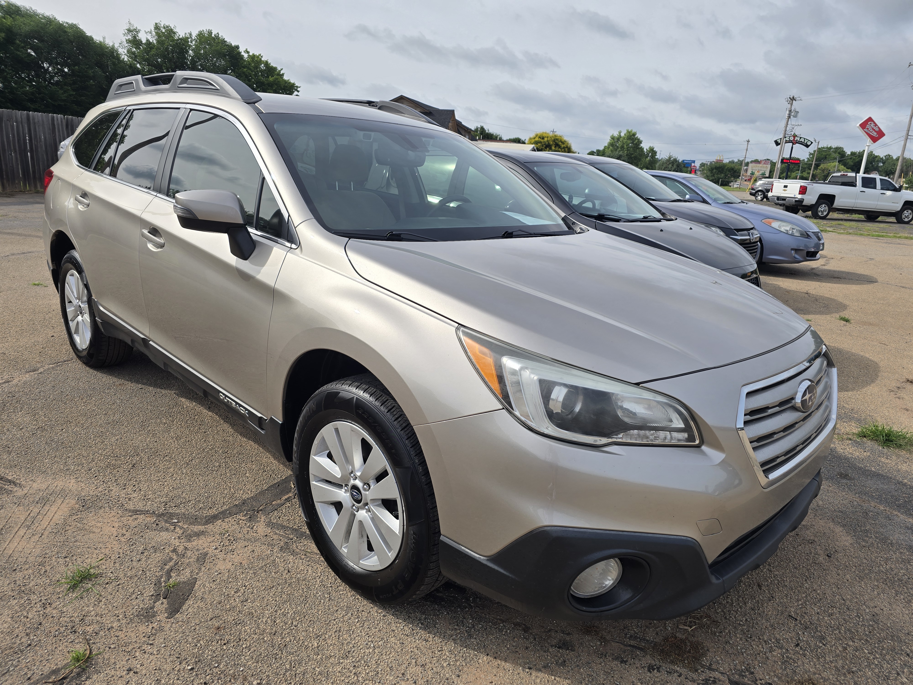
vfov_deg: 58.9
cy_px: 342
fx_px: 607
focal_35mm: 23
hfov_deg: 73.9
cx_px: 456
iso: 12
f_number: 1.7
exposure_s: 1/965
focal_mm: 6.3
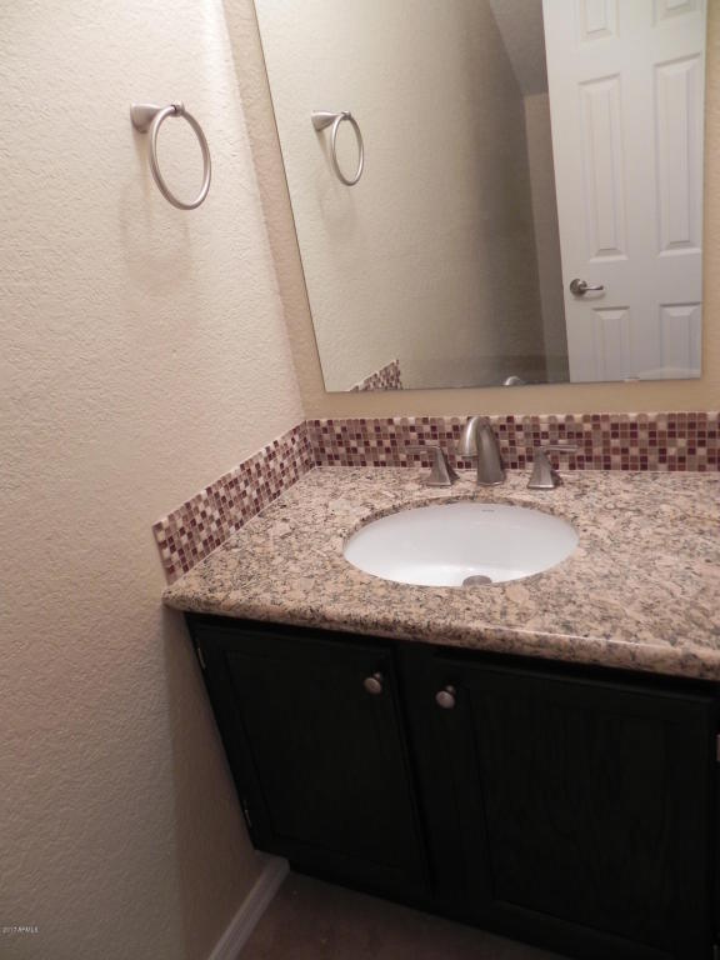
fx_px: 721
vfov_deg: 67.3
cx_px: 360
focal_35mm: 26
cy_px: 480
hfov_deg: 53.1
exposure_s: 1/31.3
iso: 160
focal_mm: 4.6
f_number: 2.8
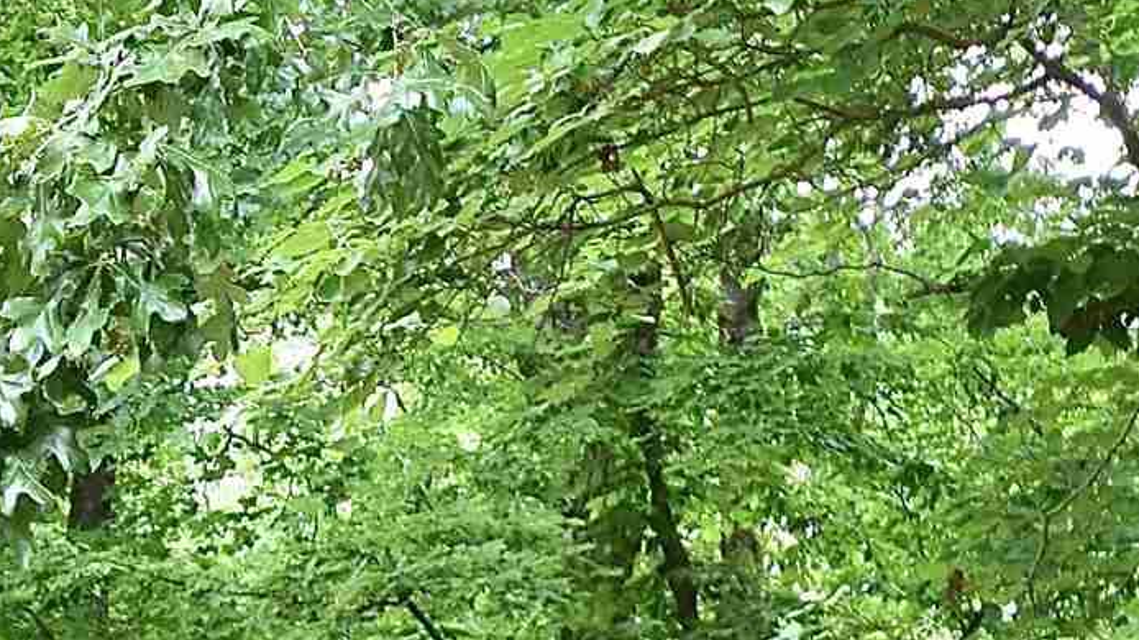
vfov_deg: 7.6
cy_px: 1326
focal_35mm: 153
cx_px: -174
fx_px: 4620
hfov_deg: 13.7
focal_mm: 22
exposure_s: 1/60
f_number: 8
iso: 720
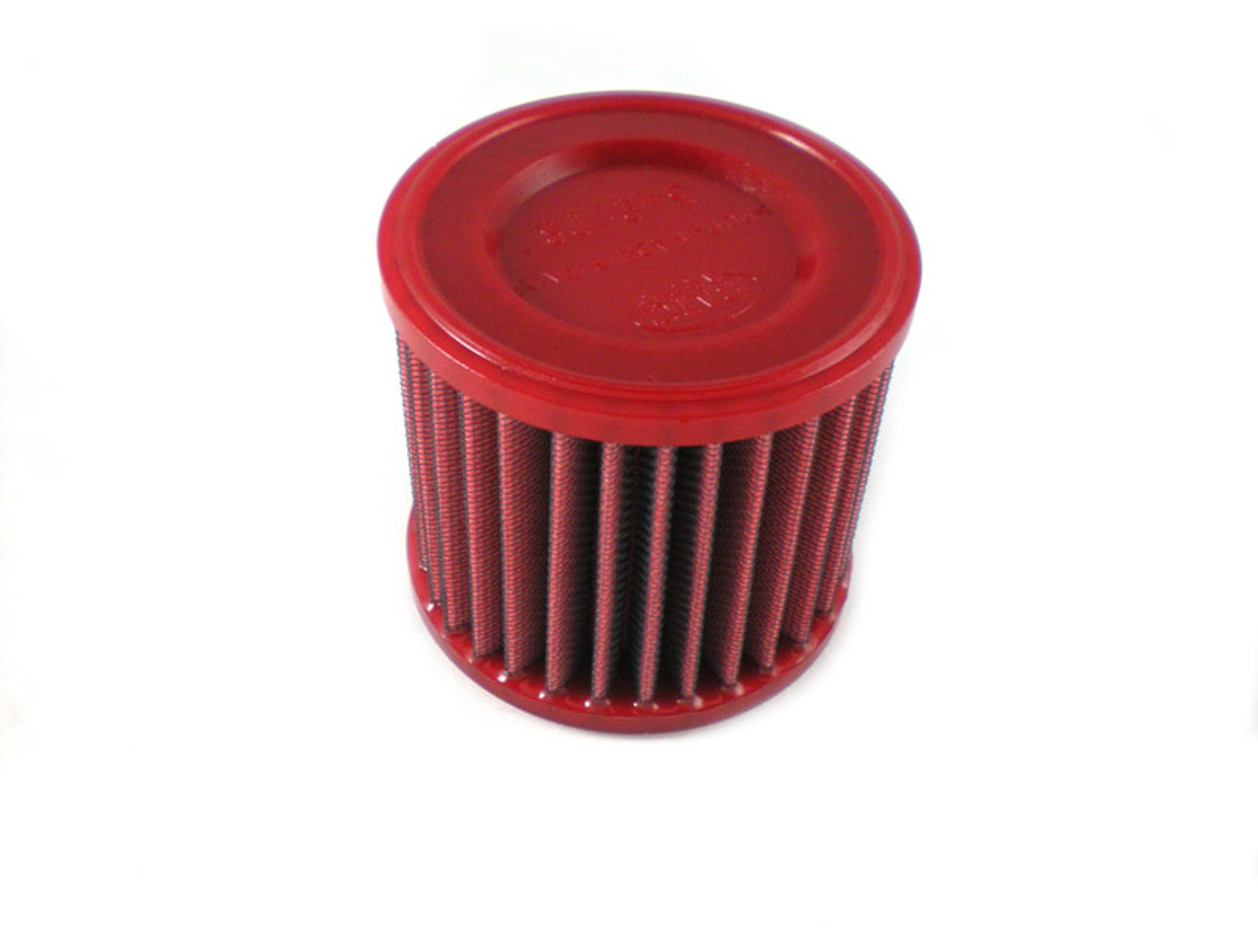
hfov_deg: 49.0
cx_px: 629
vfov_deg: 37.7
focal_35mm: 38
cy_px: 472
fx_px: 1381
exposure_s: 1/61
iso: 164
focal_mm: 6.3
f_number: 3.1
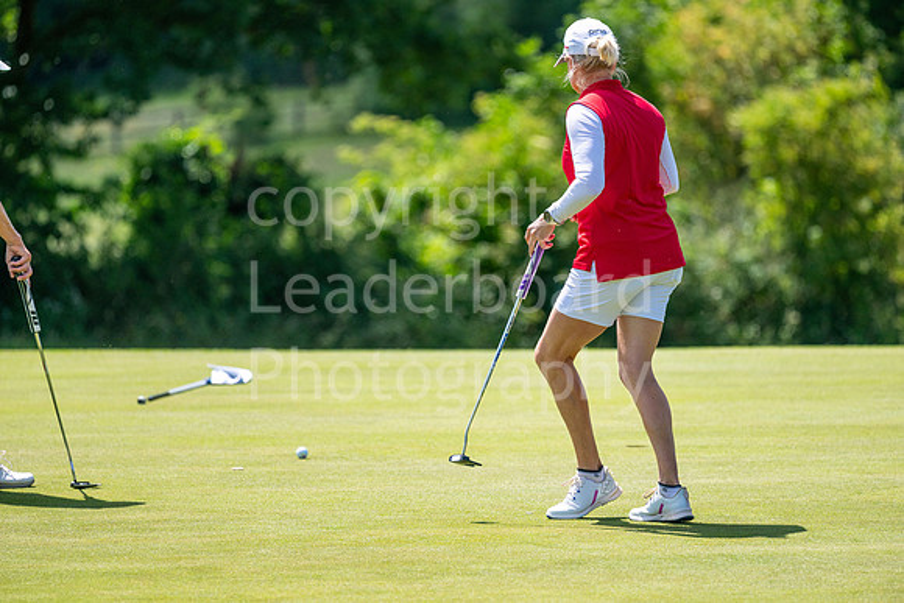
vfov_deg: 4.6
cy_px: 302
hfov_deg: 6.9
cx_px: 452
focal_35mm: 300
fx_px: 7535
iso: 320
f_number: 5
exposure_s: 1/2500
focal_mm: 300
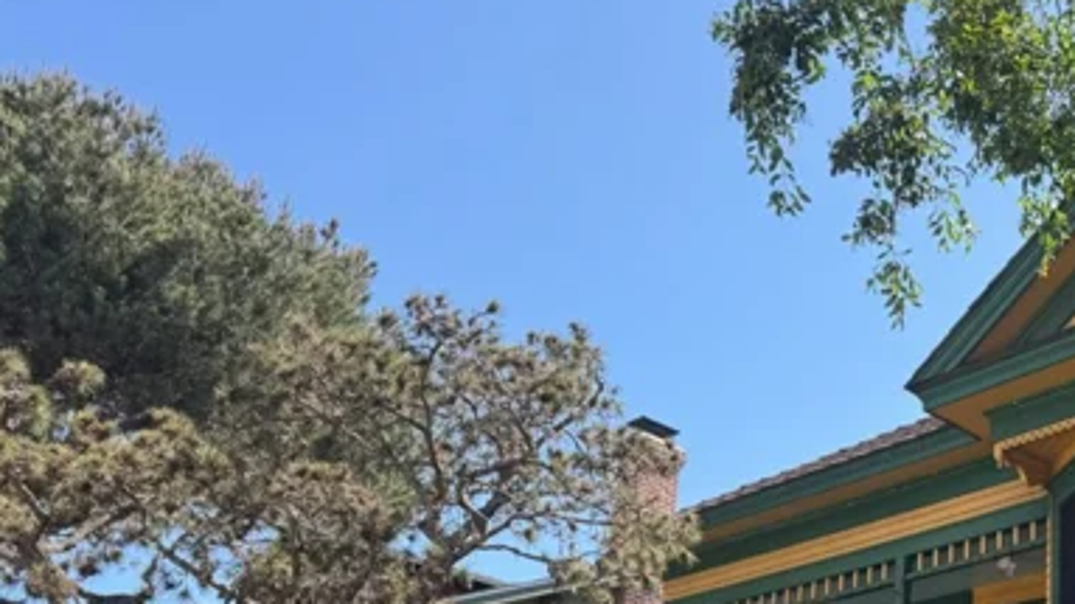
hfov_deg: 38.6
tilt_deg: +16.3
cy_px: 610
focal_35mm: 51
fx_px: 1453
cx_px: 908
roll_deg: -2.7
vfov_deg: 22.5
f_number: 1.78
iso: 80
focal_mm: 6.76
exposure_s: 1/1456
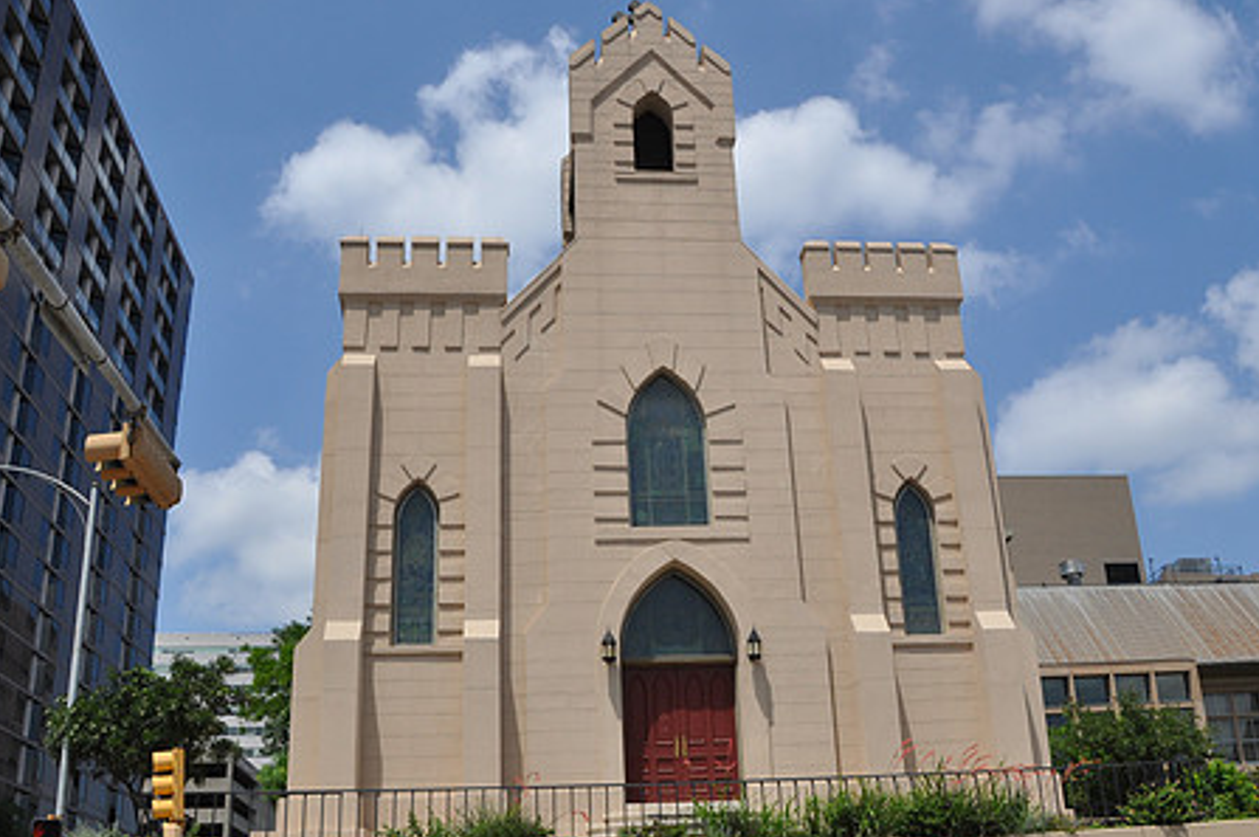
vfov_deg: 37.7
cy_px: 492
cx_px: 690
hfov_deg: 54.4
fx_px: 1223
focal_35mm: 35
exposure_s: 1/400
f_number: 10
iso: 200
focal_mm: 18
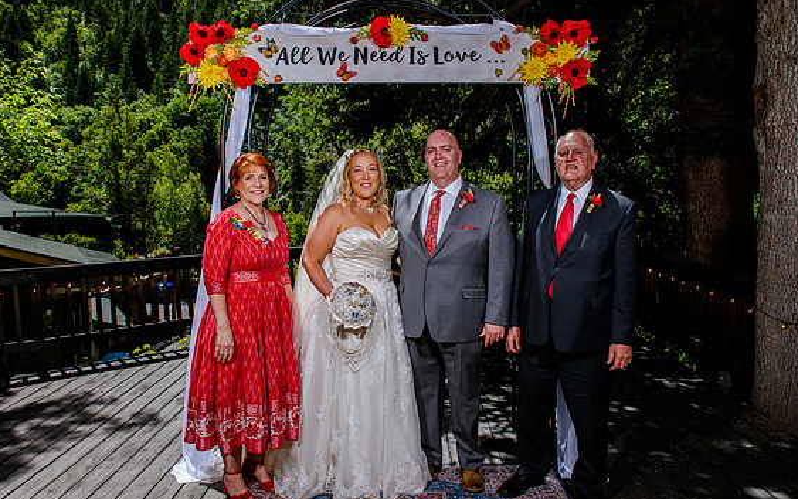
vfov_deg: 43.1
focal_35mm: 29
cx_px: 389
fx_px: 631
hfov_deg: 64.6
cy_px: 260
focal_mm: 24
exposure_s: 1/400
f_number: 8
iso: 160
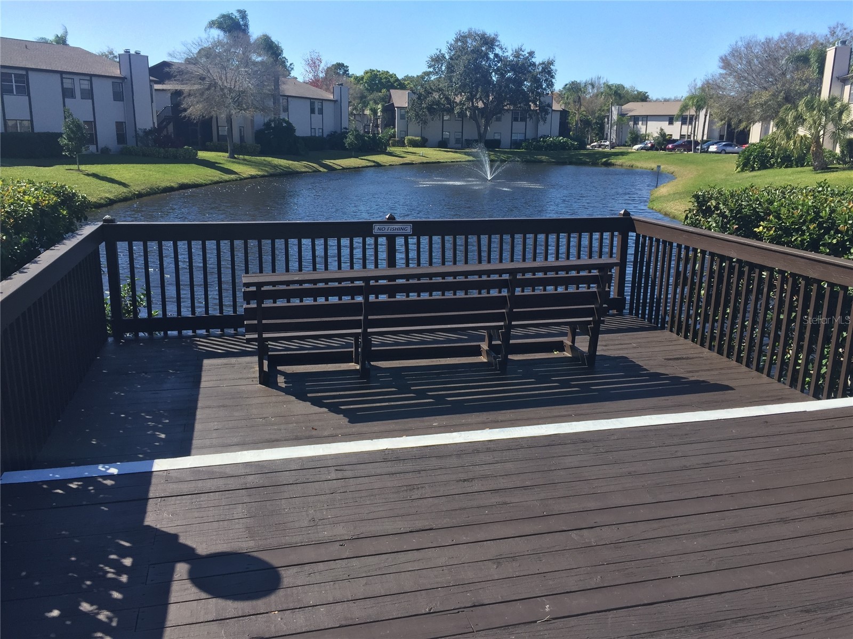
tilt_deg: -13.8
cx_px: 426
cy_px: 320
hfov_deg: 61.7
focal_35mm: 29
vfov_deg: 48.2
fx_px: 715
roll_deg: -1.2
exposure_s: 1/1319
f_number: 2.2
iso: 32
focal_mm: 4.15
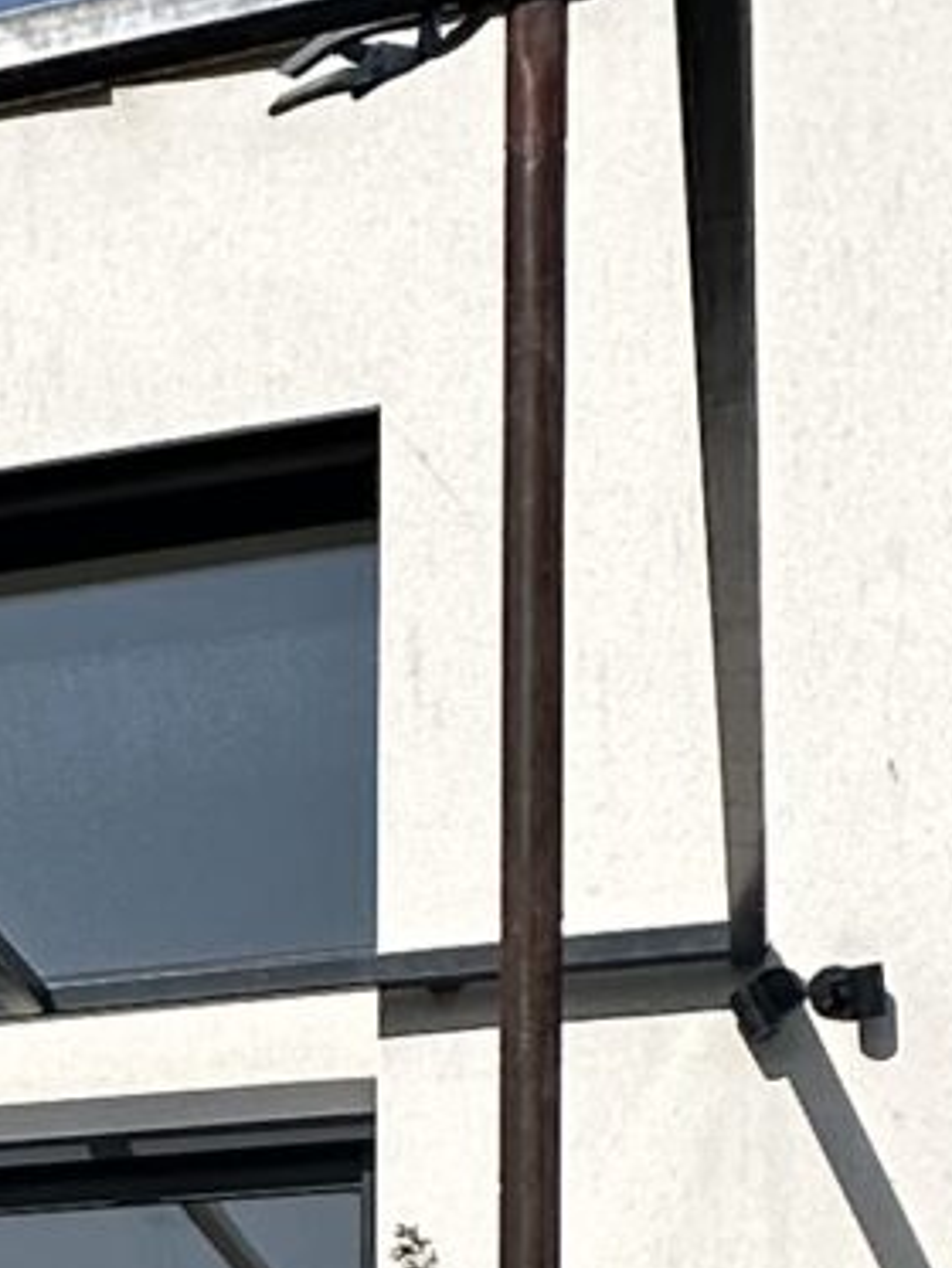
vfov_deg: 18.6
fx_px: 3518
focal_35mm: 96
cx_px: -1010
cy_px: 1781
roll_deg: -0.9
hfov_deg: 13.1
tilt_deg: +0.3
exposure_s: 1/3040
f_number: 2.2
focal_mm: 2.22
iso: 50
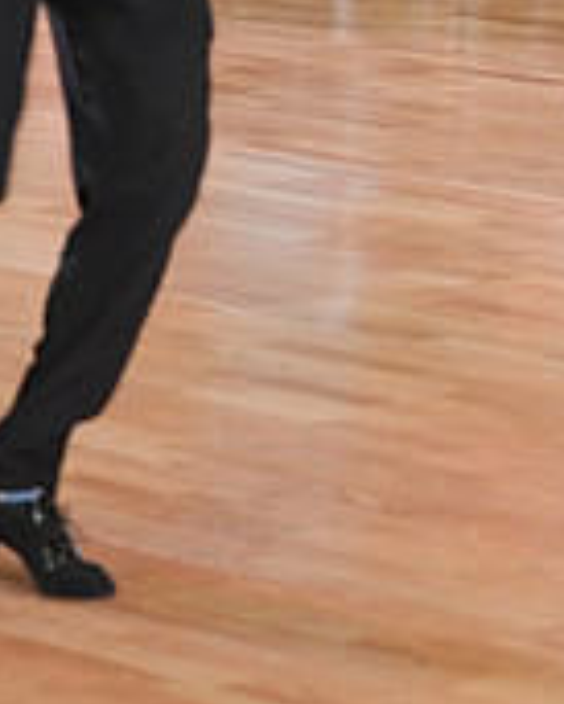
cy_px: -235
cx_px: 418
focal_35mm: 290
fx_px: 6046
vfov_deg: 6.6
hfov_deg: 5.3
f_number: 5
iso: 2500
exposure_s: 1/200
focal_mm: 91
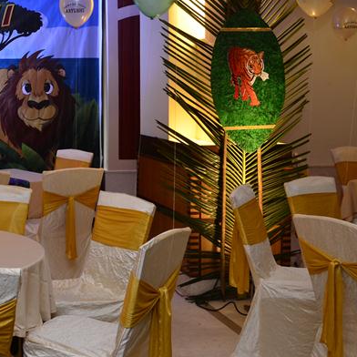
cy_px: 90
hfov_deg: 23.3
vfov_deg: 25.0
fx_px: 794
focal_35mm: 68
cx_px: -62
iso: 320
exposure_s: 1/10
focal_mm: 21
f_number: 8
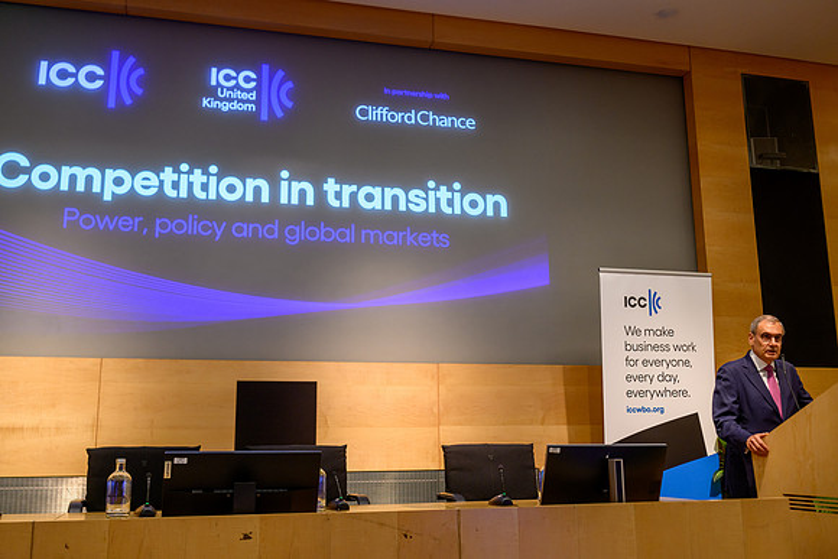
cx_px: 419
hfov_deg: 54.2
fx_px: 818
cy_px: 280
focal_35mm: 35
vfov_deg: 37.7
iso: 900
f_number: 2.8
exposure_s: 1/160
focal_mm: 35
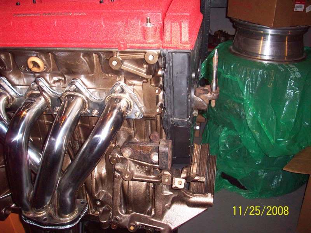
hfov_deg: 50.1
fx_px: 332
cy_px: 116
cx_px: 156
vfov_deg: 38.7
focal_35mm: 37
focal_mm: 6.2
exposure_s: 1/64
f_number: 2.8
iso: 200
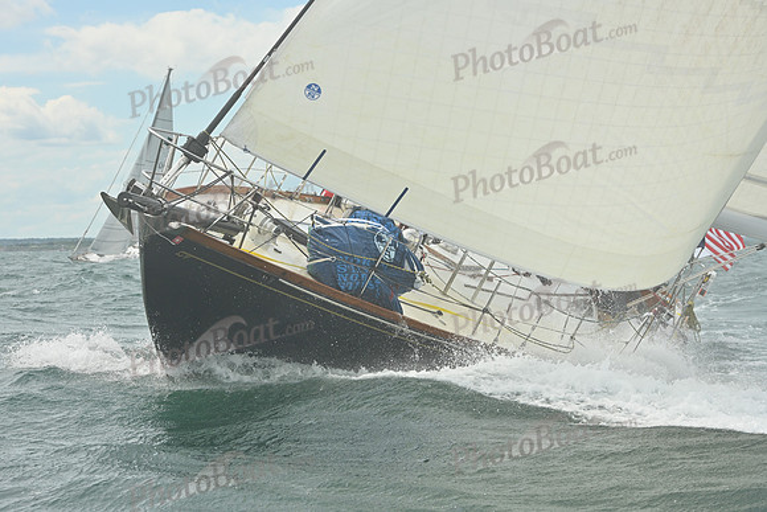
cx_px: 384
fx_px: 2088
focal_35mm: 98
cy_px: 256
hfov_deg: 20.8
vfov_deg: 14.0
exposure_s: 1/1250
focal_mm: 98
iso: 320
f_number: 10
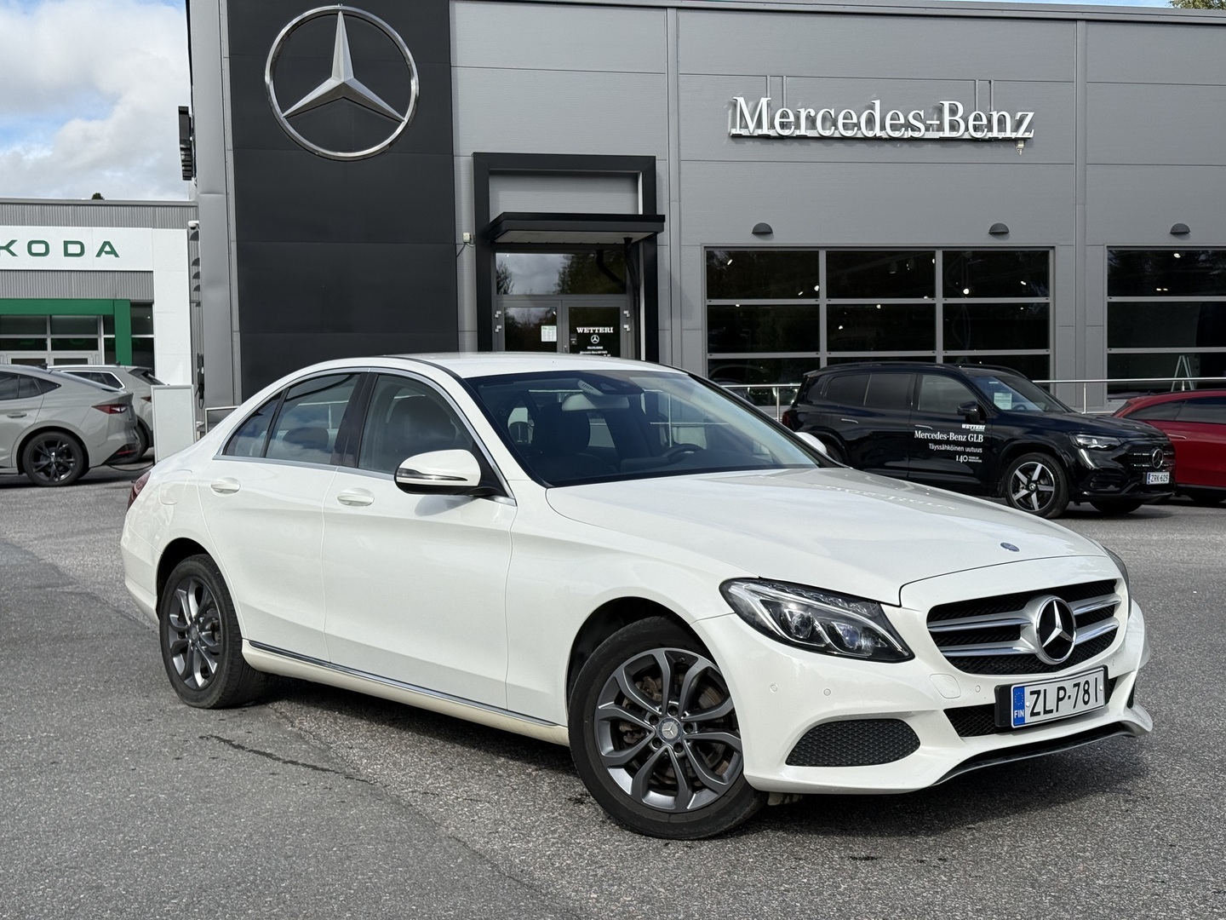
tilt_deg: -1.4
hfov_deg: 39.7
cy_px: 460
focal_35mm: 48
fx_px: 1700
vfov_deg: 30.3
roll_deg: +0.9
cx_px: 613
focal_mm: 6.76
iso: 64
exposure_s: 1/5587
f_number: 1.78
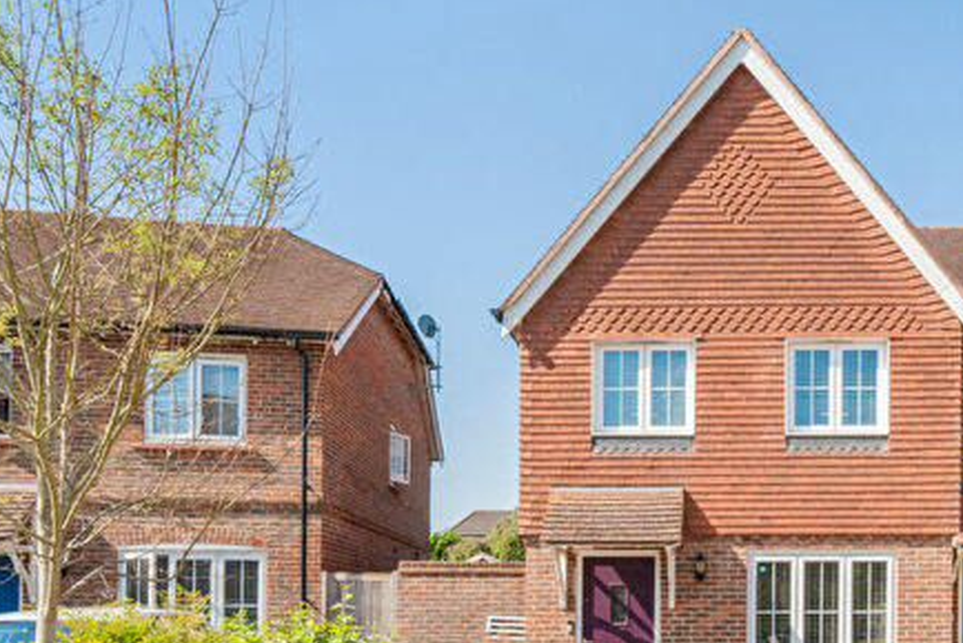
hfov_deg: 59.6
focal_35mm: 29
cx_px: 741
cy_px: 354
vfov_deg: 45.0
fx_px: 776
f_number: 8
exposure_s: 1/800
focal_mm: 12
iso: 400
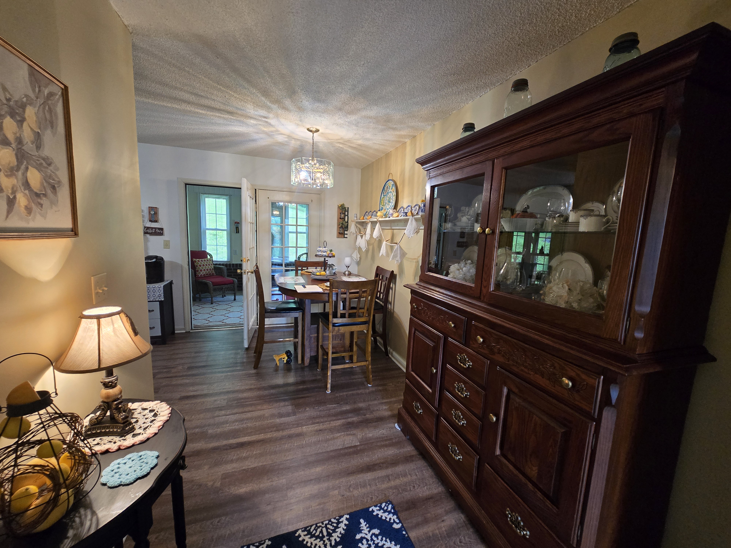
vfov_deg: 89.9
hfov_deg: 106.2
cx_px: 366
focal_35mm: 13
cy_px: 274
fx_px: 275
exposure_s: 1/60
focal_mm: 2.2
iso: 320
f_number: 2.2
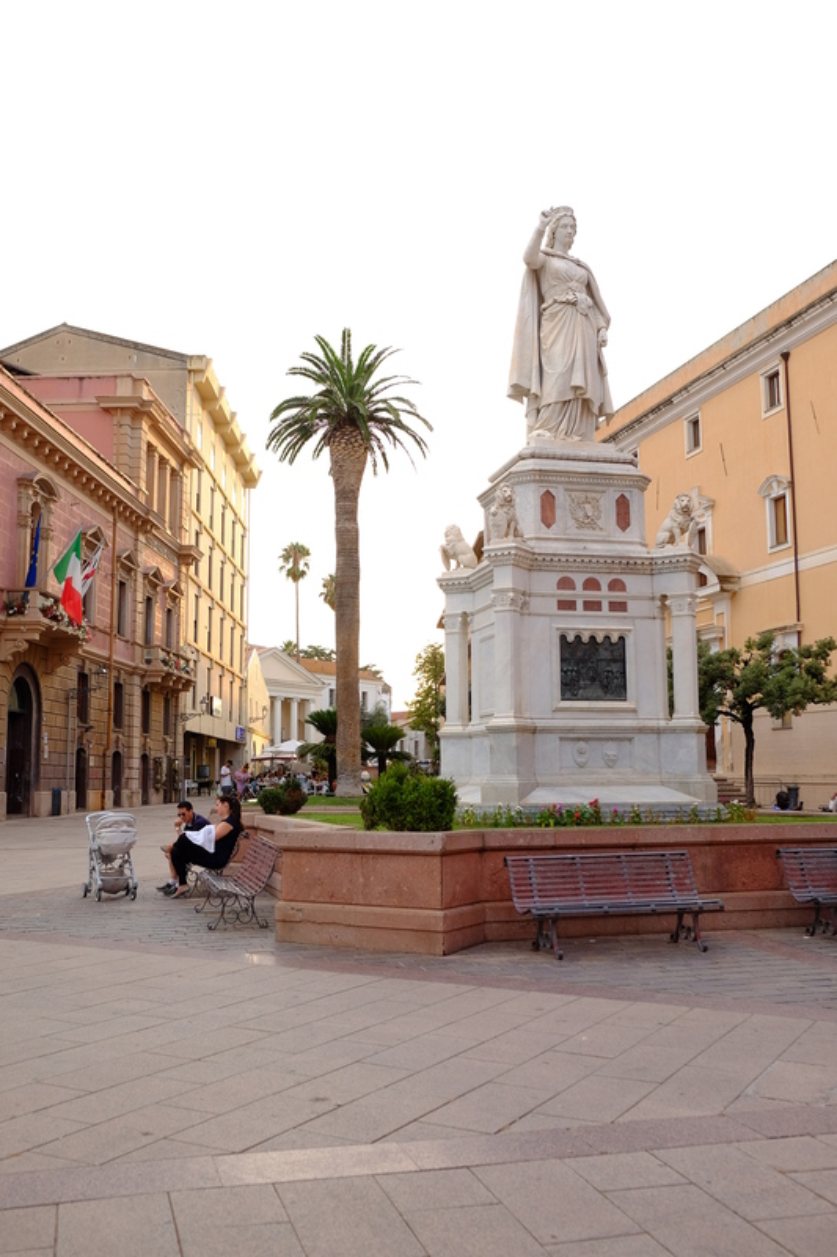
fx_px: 1221
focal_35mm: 35
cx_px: 418
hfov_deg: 37.8
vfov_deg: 54.4
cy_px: 628
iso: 200
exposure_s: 1/105
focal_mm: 23
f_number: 4
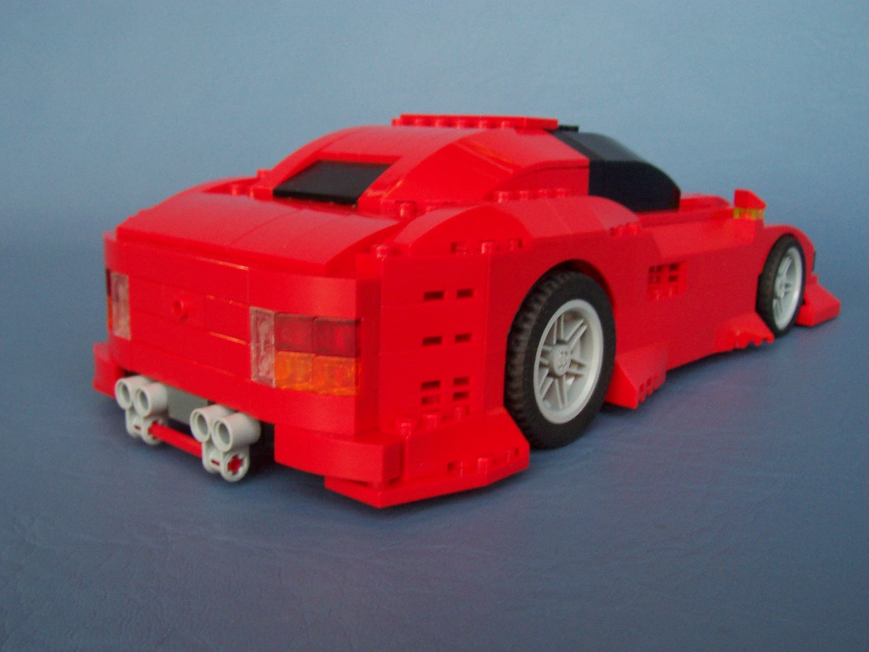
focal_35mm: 37
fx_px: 929
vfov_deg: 38.7
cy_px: 326
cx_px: 434
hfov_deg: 50.1
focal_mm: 5.6
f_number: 2.8
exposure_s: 1/30
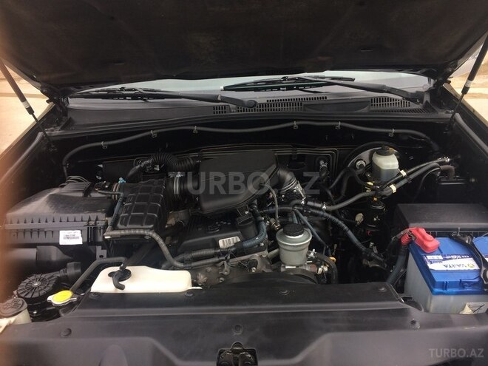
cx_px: 244
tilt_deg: -26.7
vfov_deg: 48.2
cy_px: 183
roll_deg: -1.2
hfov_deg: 61.7
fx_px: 409
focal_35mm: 29
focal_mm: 4.15
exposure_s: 1/180
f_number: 2.2
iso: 32
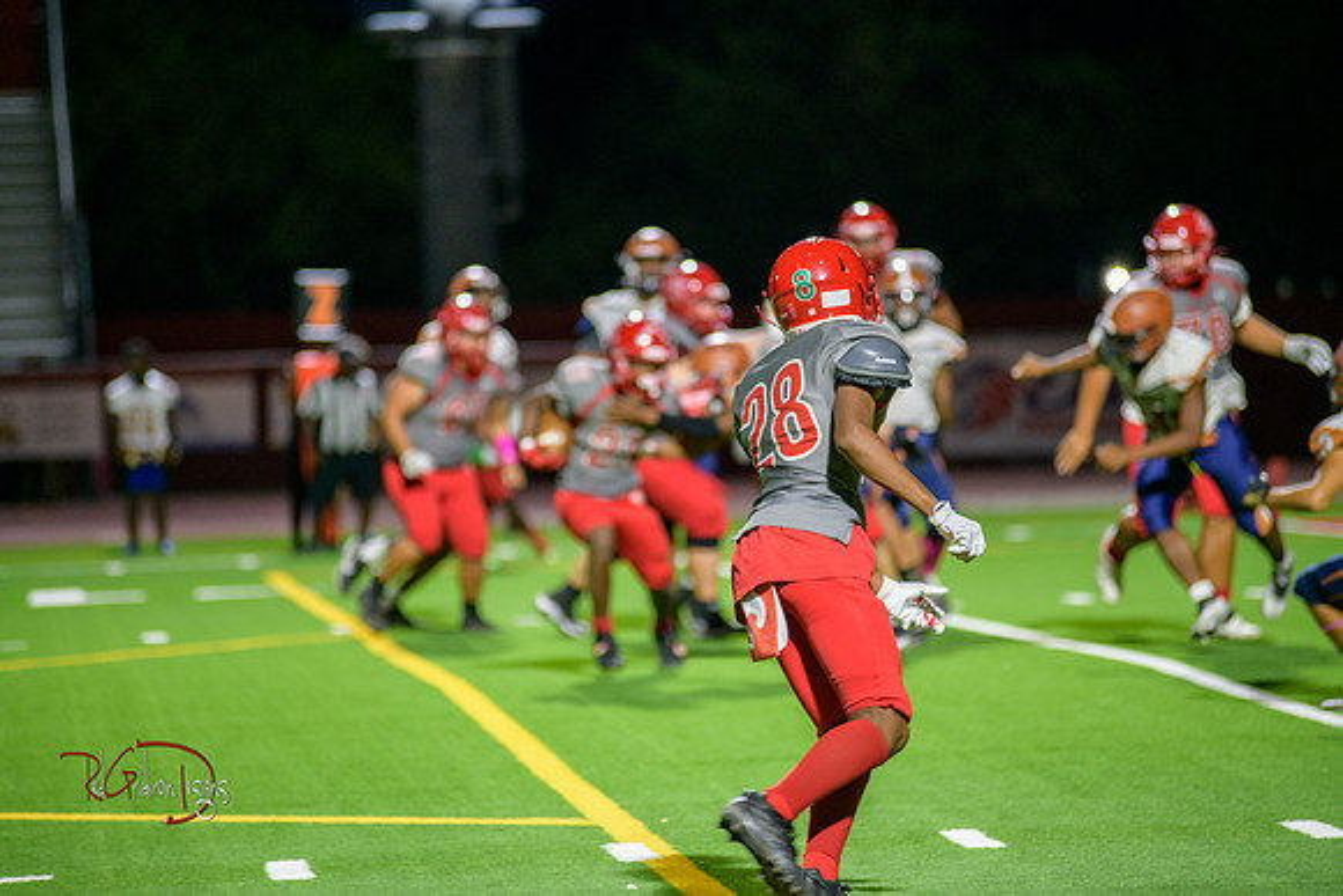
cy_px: 448
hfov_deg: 10.3
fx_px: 7463
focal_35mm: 200
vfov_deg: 6.9
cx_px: 672
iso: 1600
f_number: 2.8
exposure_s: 1/250
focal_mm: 200
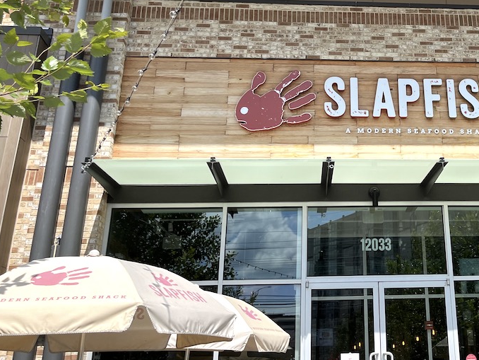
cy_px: 100
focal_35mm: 46
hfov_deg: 39.9
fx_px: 637
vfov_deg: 31.1
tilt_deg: +23.4
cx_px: 370
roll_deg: +1.9
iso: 50
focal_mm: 5.1
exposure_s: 1/3049
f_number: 1.6
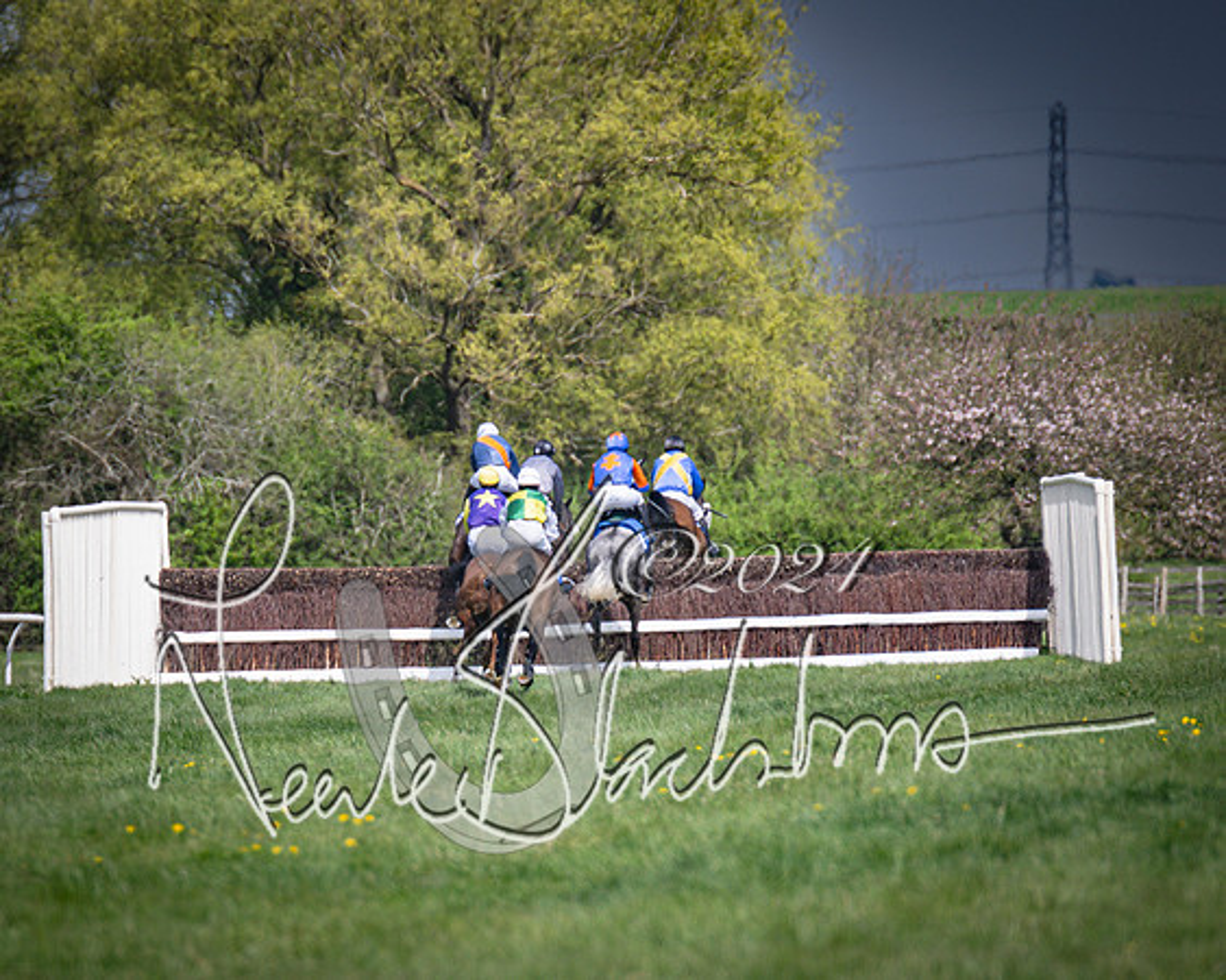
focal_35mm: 680
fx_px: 24661
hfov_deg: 2.8
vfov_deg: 2.3
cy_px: 644
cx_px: 406
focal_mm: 280
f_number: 4
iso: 200
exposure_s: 1/2000
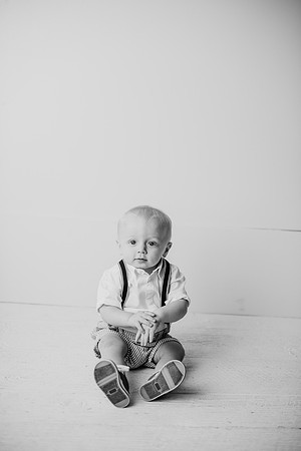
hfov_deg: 27.0
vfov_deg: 39.6
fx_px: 627
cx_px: 150
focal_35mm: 50
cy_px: 226
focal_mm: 50
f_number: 2.5
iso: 100
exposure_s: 1/160
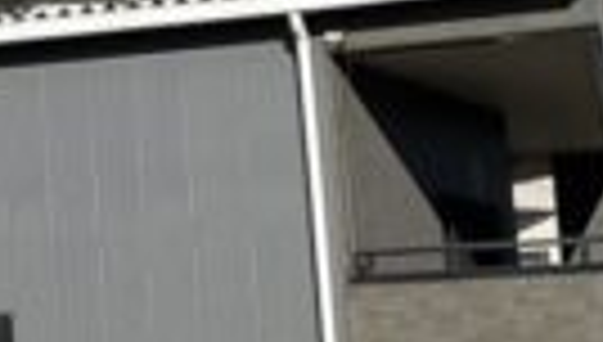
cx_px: -963
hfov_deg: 8.8
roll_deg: -1.5
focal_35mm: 216
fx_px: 3461
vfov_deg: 5.6
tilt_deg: +14.9
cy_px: -220
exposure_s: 1/4651
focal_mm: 4.2
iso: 32
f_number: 1.6
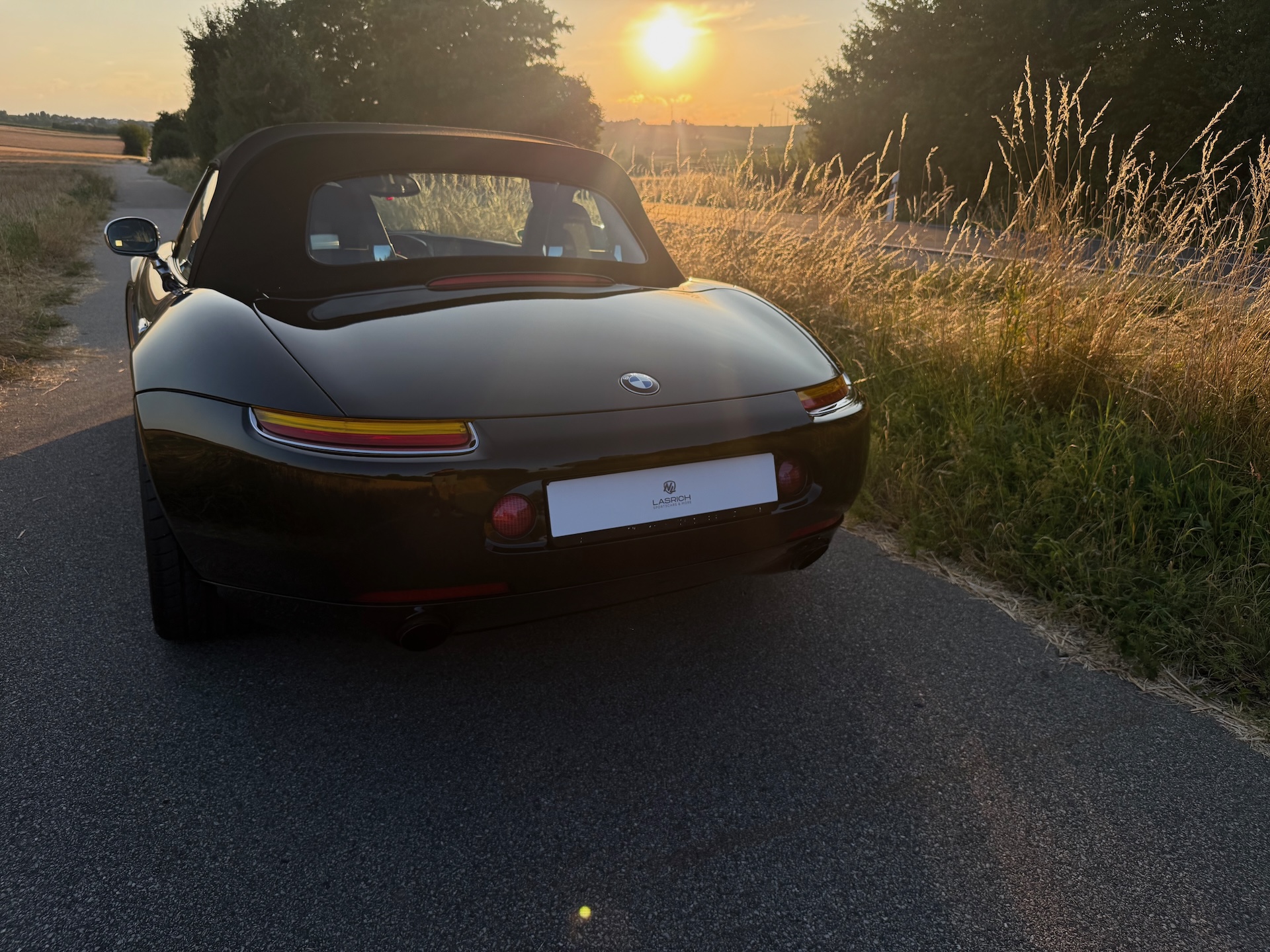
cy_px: 476
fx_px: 881
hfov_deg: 71.6
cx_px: 635
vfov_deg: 56.8
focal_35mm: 24
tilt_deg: -18.2
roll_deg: -1.2
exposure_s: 1/2110
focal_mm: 6.76
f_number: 1.78
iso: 100
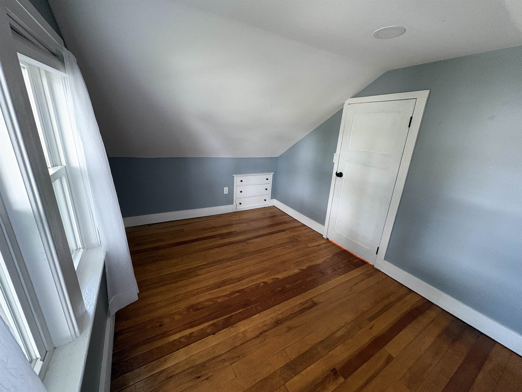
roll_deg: -2.6
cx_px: 261
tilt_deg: -17.0
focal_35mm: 14
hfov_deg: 102.1
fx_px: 211
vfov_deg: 85.7
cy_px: 196
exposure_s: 1/40
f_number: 2.2
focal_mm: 2.22
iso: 500
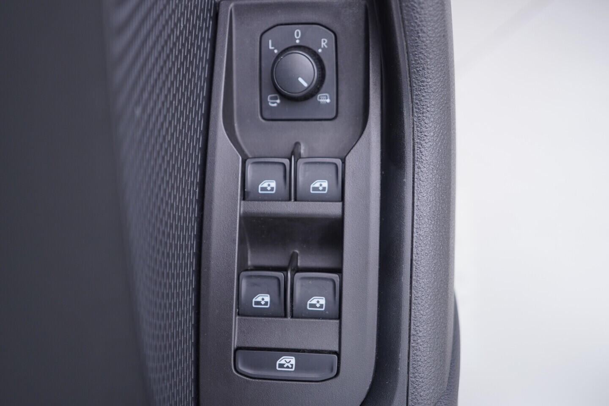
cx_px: 304
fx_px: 609
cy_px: 203
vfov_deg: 36.9
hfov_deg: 53.1
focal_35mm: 36
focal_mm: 24
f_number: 2.8
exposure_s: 1/40
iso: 200
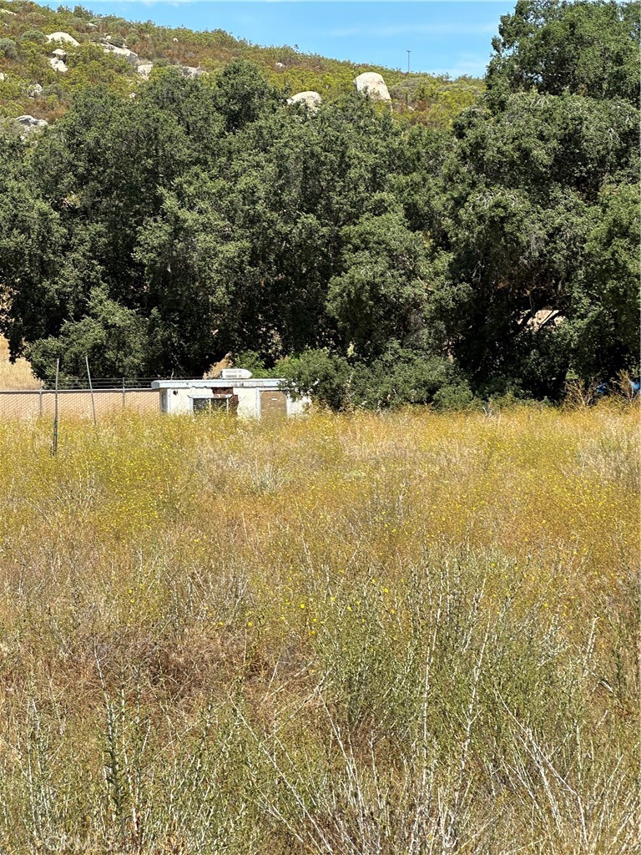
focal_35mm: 77
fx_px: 1901
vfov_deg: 25.3
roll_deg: -0.1
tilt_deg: -3.2
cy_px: 428
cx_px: 320
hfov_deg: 19.1
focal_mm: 9
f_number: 2.8
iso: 32
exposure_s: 1/595
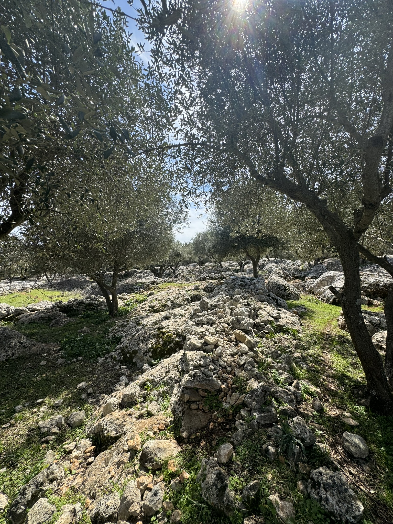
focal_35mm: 14
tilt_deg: -0.1
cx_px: 196
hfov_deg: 85.7
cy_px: 262
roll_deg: -1.4
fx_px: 212
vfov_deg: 102.1
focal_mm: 2.22
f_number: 2.2
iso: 40
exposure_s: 1/1094
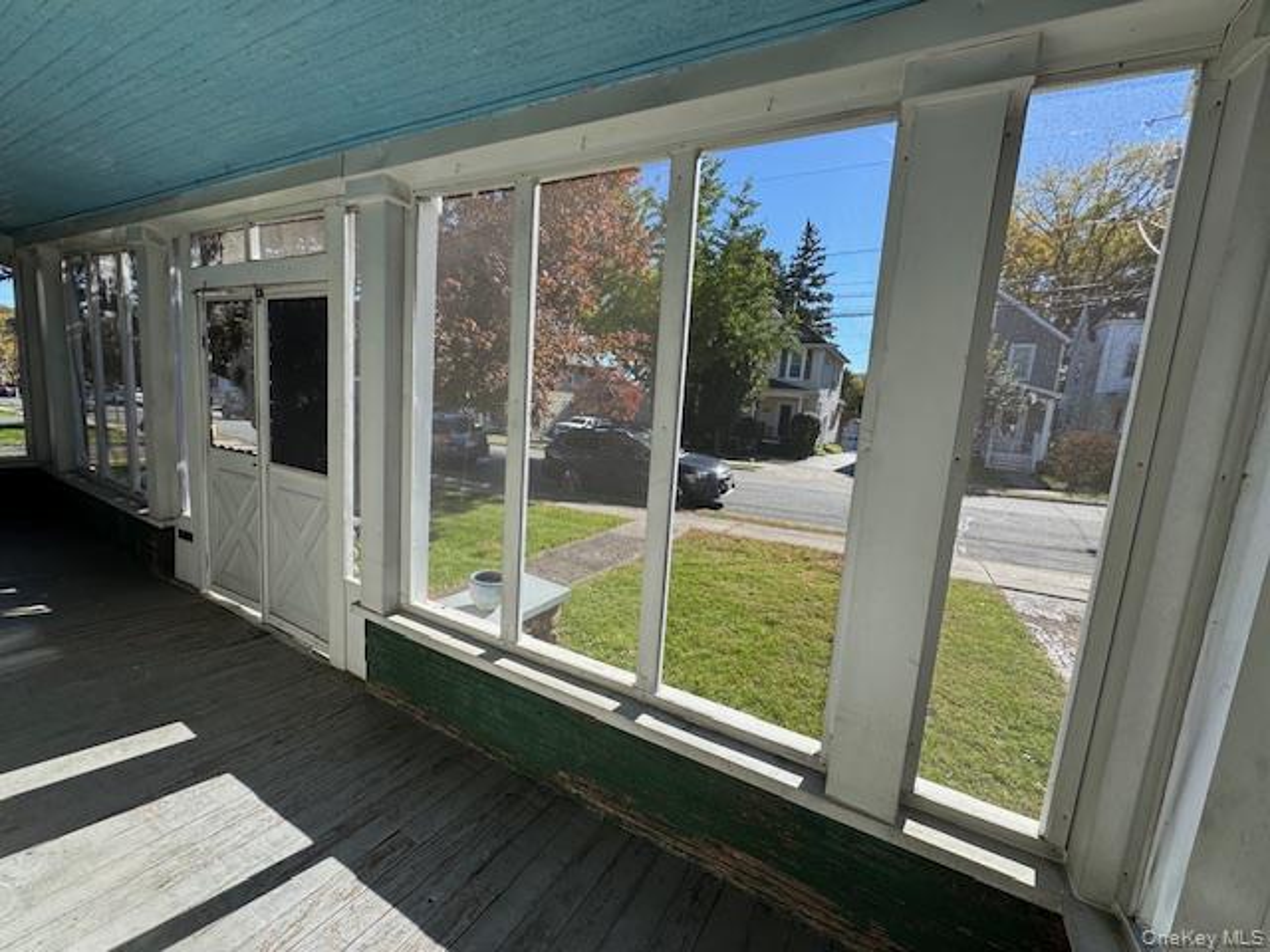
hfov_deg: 102.1
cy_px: 476
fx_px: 514
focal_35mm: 14
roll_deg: -4.5
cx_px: 635
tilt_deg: -9.0
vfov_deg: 85.7
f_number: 2.2
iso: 40
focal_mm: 2.22
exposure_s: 1/720
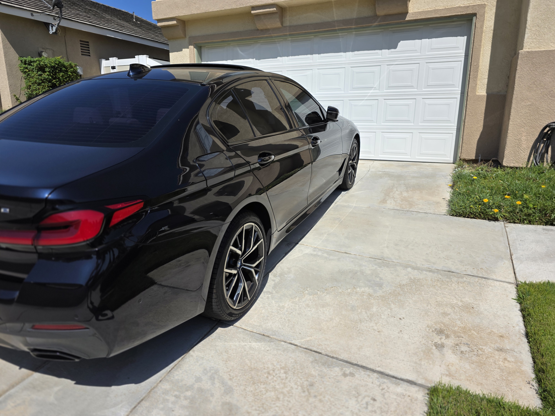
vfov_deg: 58.9
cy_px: 208
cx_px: 278
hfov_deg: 73.9
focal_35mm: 23
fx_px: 369
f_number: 1.7
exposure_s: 1/7944
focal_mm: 6.3
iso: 64
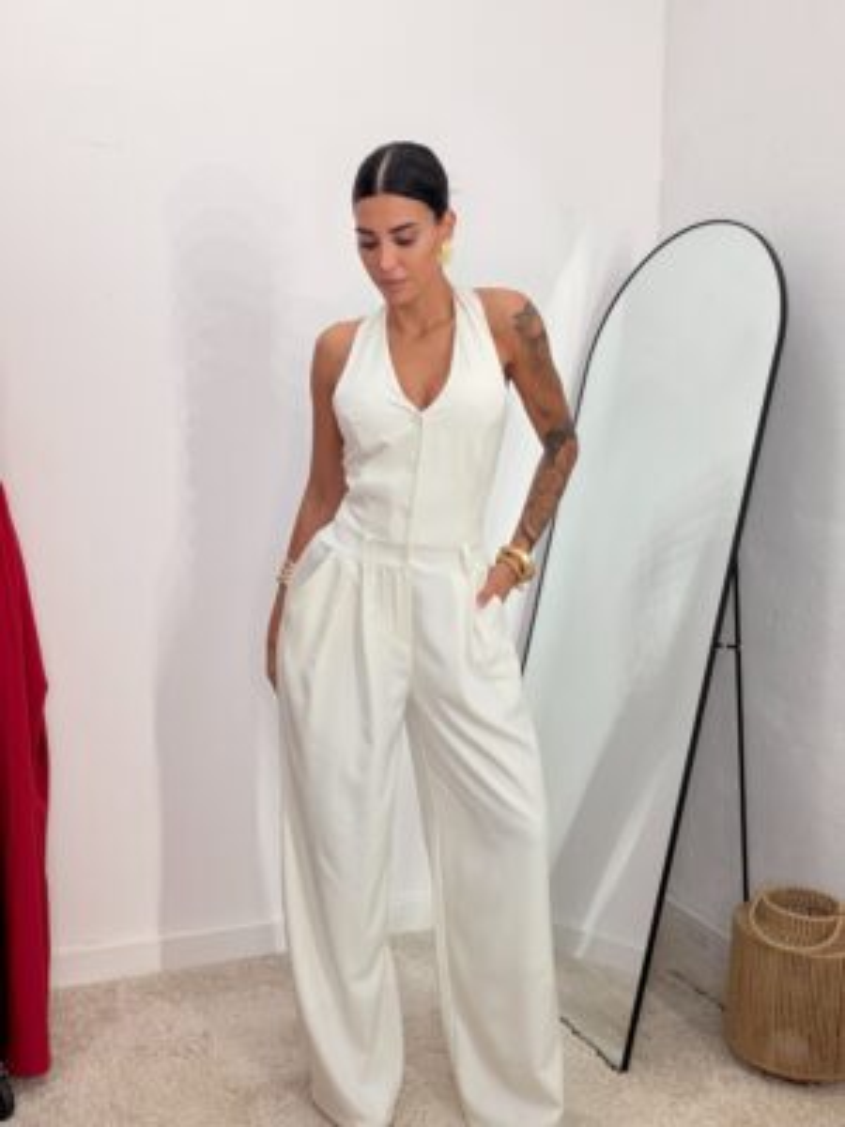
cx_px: 422
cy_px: 564
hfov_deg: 46.8
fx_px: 976
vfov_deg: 60.0
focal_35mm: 30
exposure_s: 1/79
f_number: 1.9
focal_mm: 2.71
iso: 50
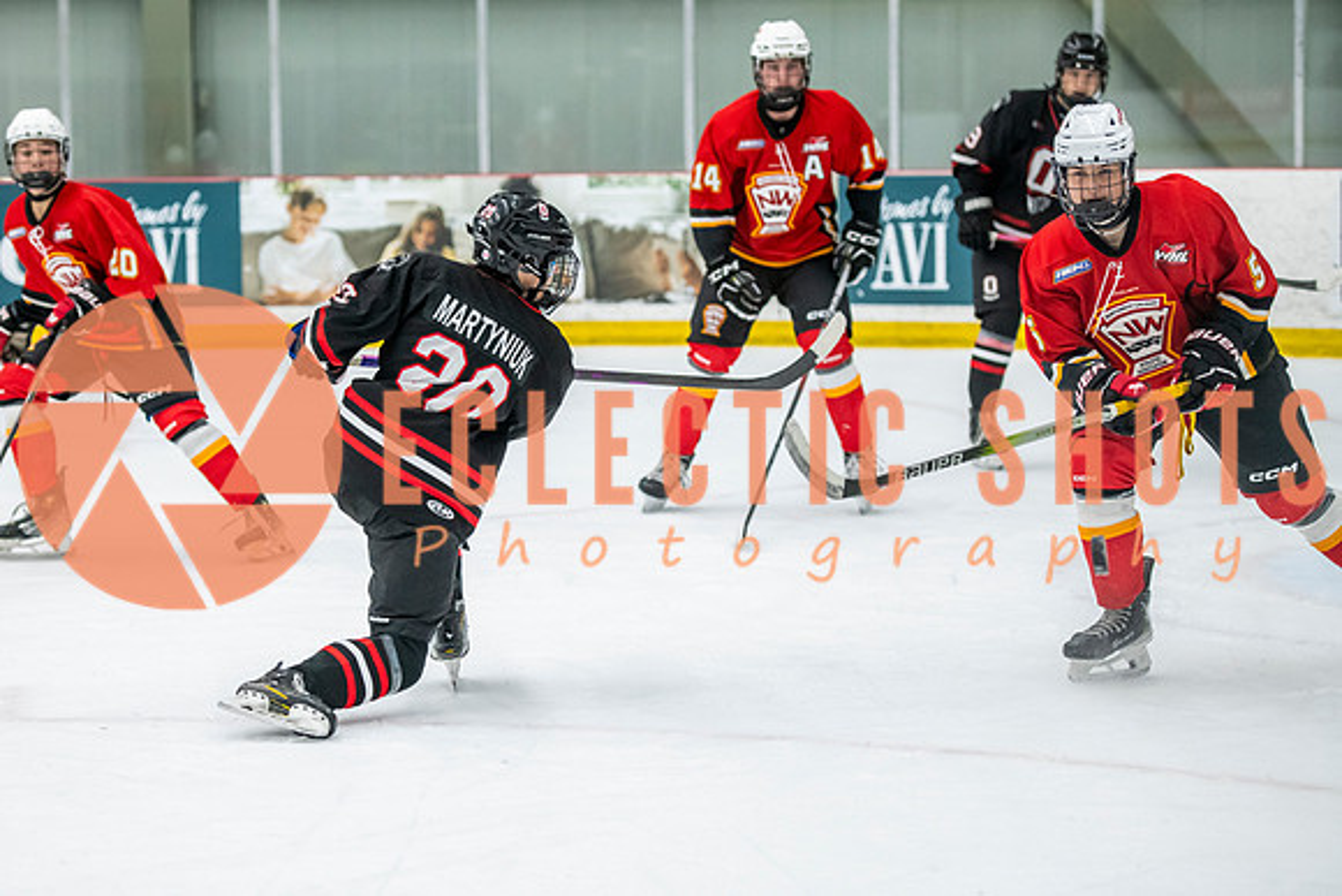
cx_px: 506
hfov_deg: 16.7
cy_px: 470
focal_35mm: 122
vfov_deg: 11.2
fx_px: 4552
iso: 2000
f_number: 3.2
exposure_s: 1/640
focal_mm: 98
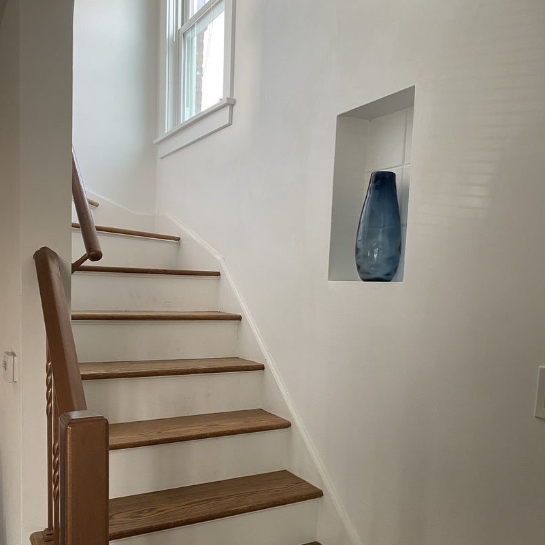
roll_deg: -2.5
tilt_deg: -5.5
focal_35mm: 31
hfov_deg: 52.5
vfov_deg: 51.9
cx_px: 274
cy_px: 343
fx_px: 552
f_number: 1.8
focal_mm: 4.25
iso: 125
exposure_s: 1/65
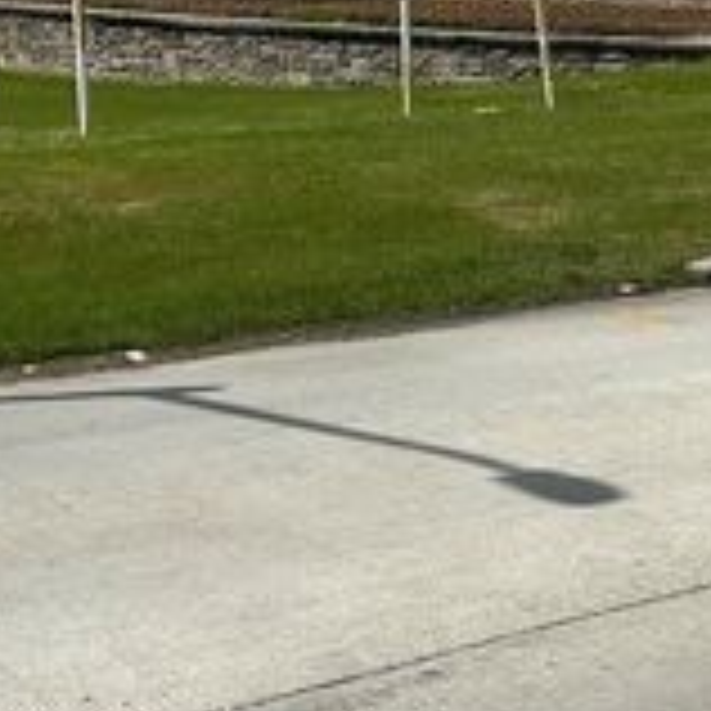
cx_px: 711
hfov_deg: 17.5
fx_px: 2254
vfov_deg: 17.7
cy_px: 115
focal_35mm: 97
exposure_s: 1/8696
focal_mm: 5.7
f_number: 1.5
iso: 50
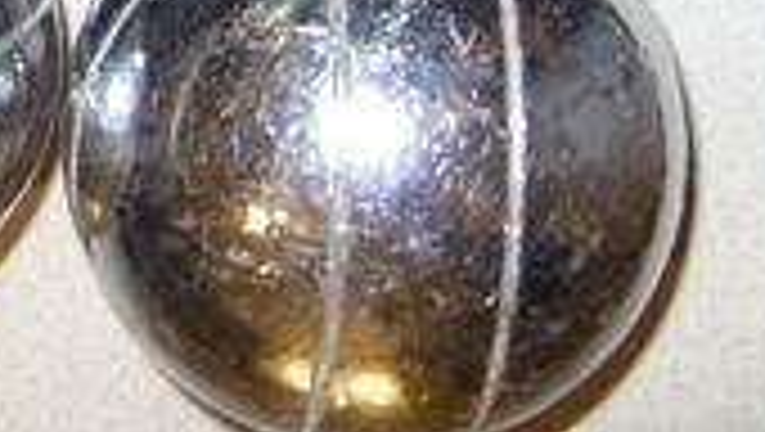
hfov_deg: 17.1
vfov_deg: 9.8
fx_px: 2376
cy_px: -374
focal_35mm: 117
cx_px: -252
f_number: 2.8
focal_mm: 6.3
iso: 50
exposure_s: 1/30
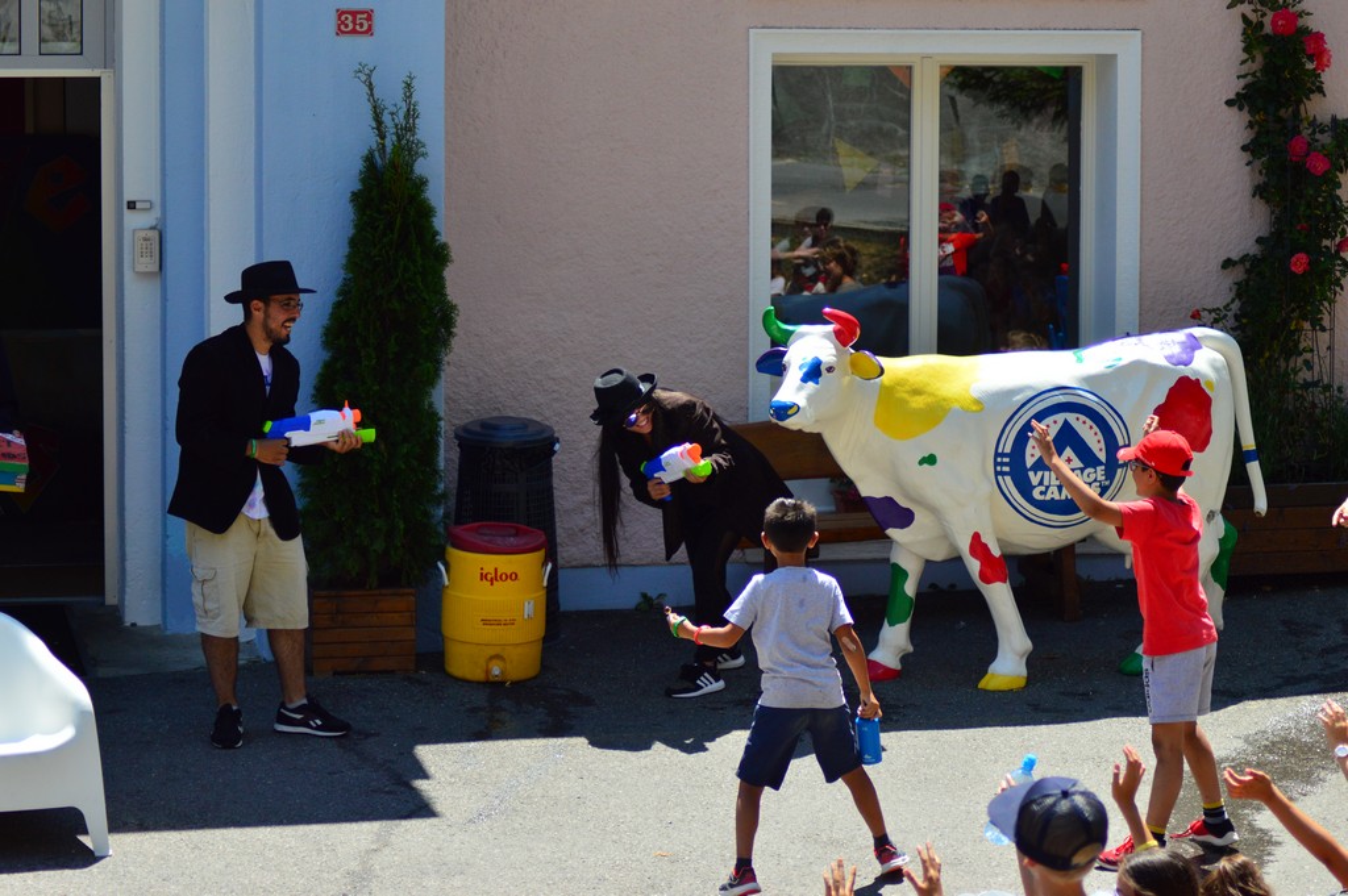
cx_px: 674
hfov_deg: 19.5
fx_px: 3928
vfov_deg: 13.0
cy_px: 448
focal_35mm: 105
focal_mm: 70
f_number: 4
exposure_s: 1/2500
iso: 400
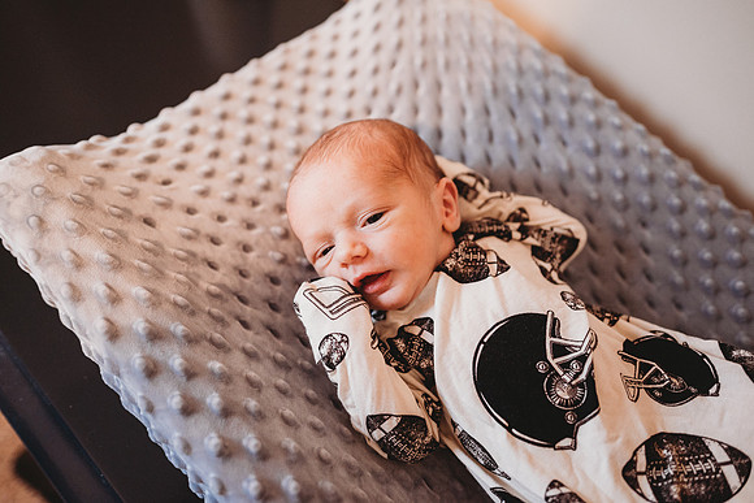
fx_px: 503
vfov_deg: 53.2
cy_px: 252
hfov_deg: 73.7
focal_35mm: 24
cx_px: 377
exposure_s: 1/160
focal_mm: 24
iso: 800
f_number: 2.2
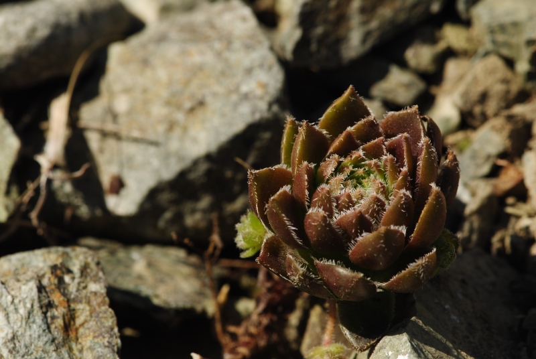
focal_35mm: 128
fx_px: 1901
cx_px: 268
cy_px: 180
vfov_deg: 10.8
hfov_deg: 16.0
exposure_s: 1/250
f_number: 9
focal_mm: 85
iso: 100
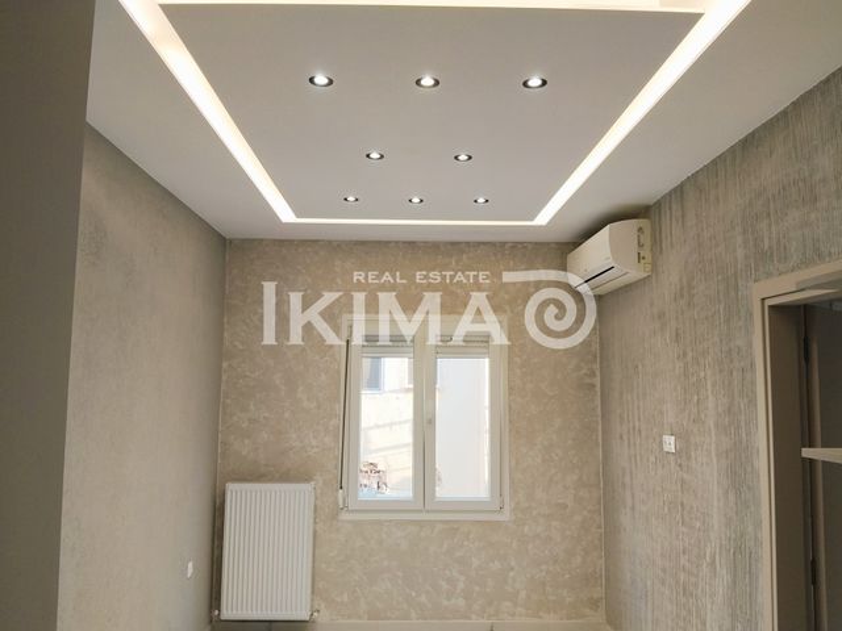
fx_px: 705
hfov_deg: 61.7
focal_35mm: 29
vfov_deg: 48.2
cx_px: 421
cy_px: 316
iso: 100
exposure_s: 1/100
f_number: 1.8
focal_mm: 3.96
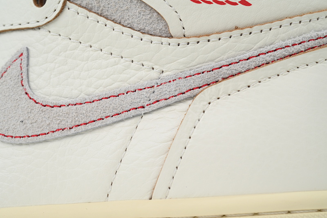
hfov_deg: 22.1
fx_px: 835
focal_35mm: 92
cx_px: 164
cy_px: 109
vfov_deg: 14.9
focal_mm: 92
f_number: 11
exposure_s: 1/100
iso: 400
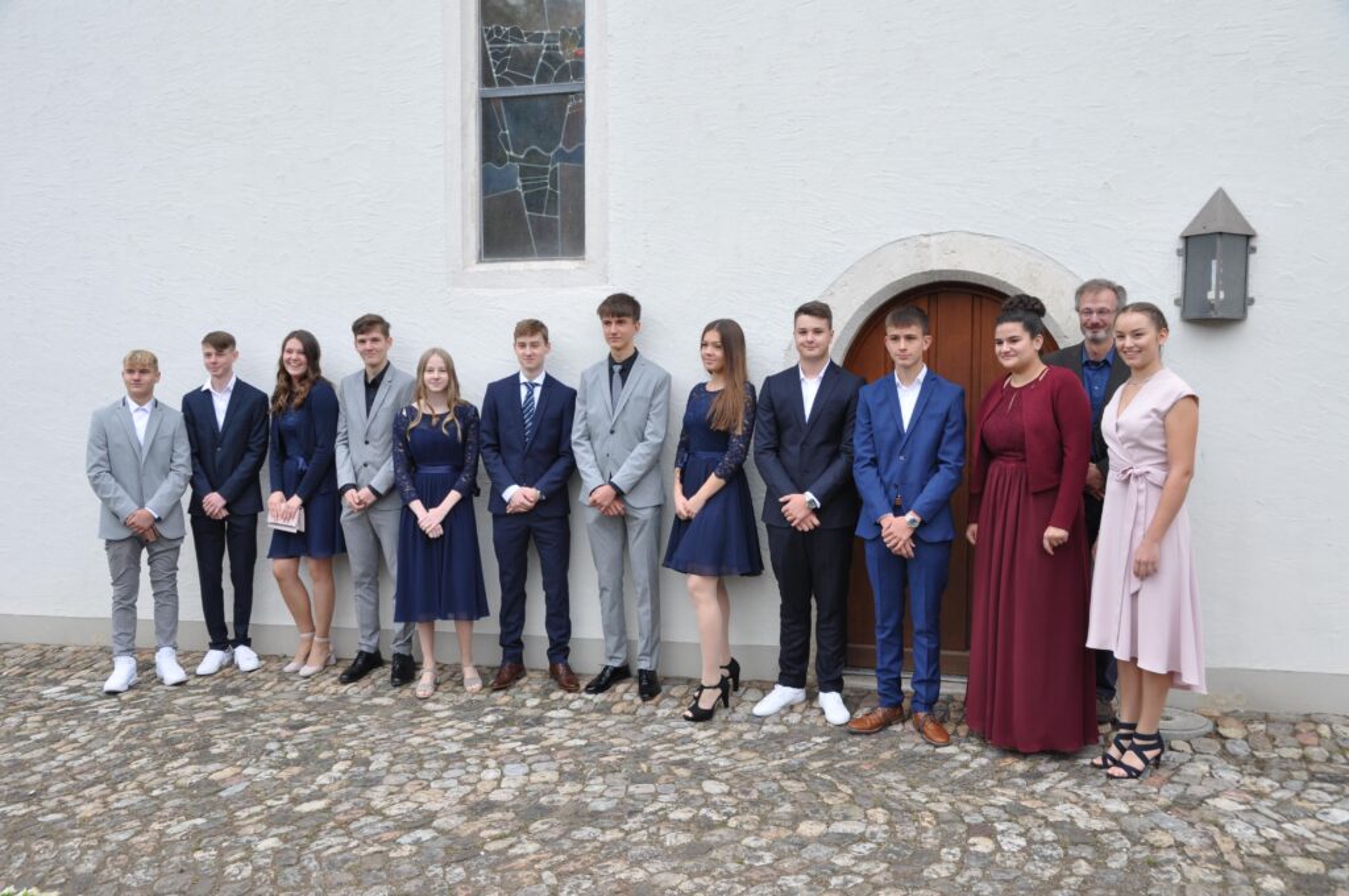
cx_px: 674
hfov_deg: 53.2
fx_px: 1347
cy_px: 448
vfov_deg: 36.8
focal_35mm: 36
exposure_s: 1/60
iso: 200
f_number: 8
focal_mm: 24
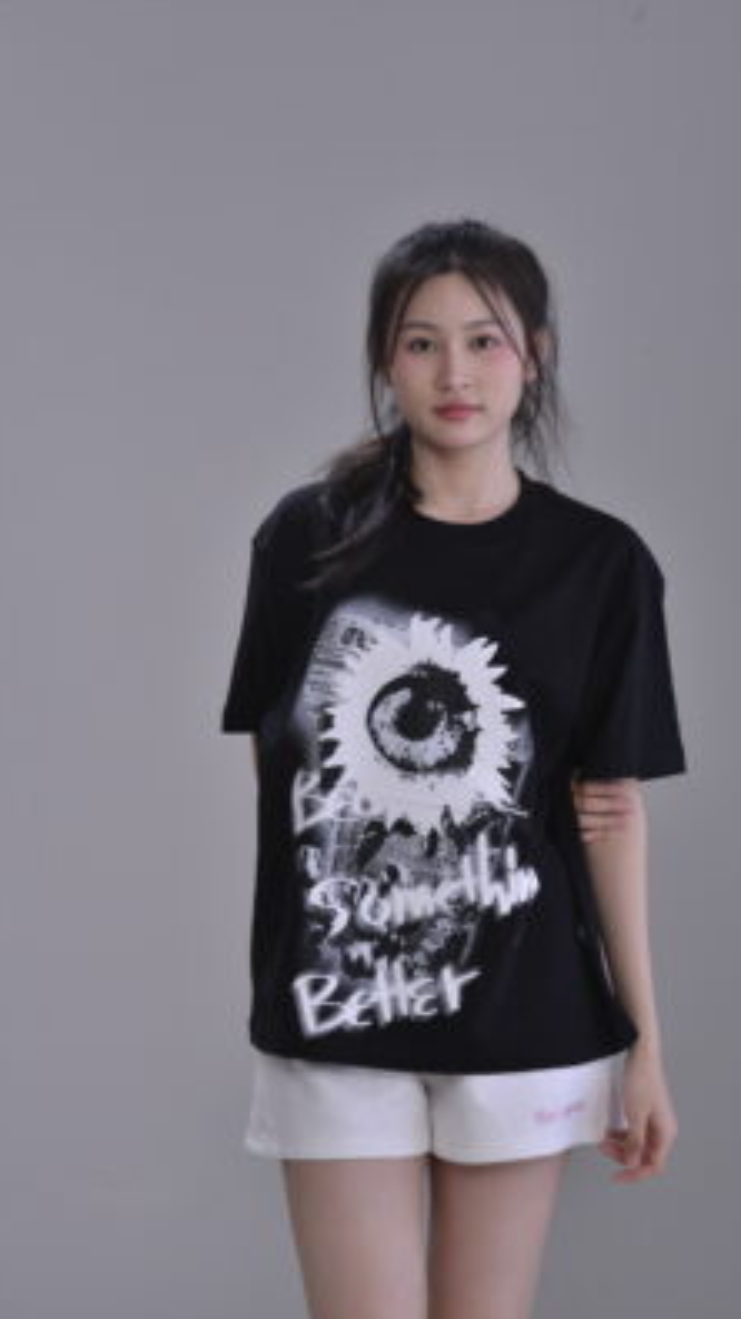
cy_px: 658
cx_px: 376
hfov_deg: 9.9
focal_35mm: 123
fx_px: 4299
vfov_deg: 17.4
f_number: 9
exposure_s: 1/200
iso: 400
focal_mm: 116
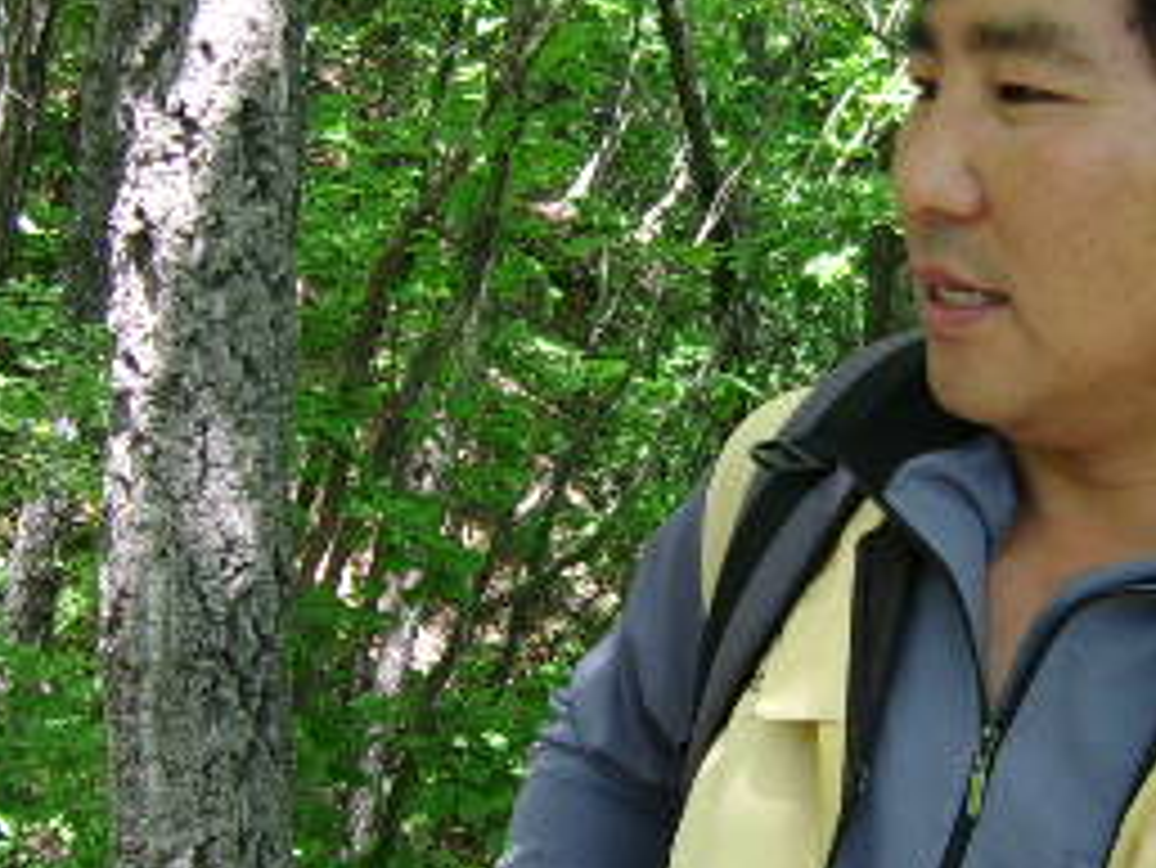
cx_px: 801
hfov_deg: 22.4
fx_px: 2907
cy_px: 454
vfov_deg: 17.0
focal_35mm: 87
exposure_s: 1/104
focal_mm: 5.95
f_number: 2.8
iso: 100
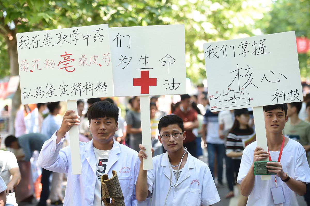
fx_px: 878
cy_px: 103
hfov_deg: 20.0
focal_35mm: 102
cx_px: 155
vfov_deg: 13.4
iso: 1100
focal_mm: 102
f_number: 2.8
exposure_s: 1/800
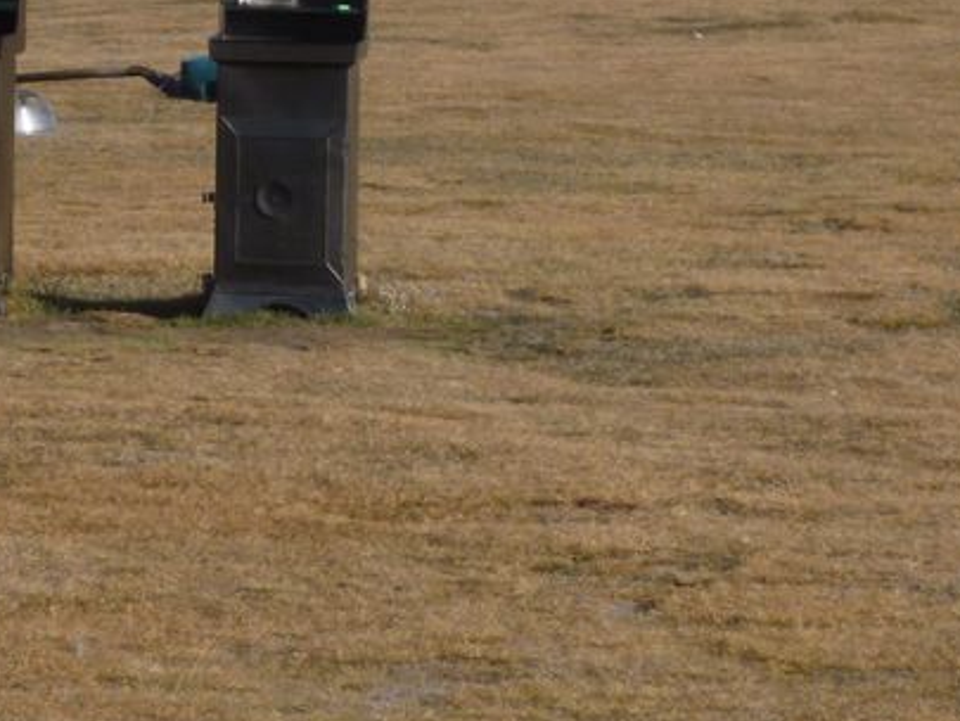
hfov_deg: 6.2
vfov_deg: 4.7
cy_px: -123
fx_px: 8794
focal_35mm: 317
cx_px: 140
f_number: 5.4
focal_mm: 19.1
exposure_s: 1/400
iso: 100
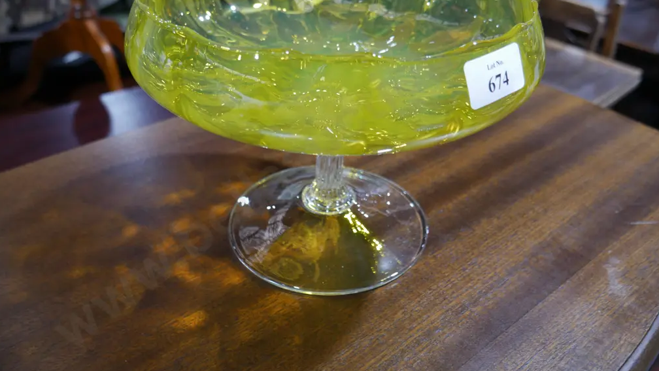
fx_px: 542
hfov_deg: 62.6
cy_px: 139
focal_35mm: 31
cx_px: 328
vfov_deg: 37.5
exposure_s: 1/60
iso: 500
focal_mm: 14
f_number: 3.5
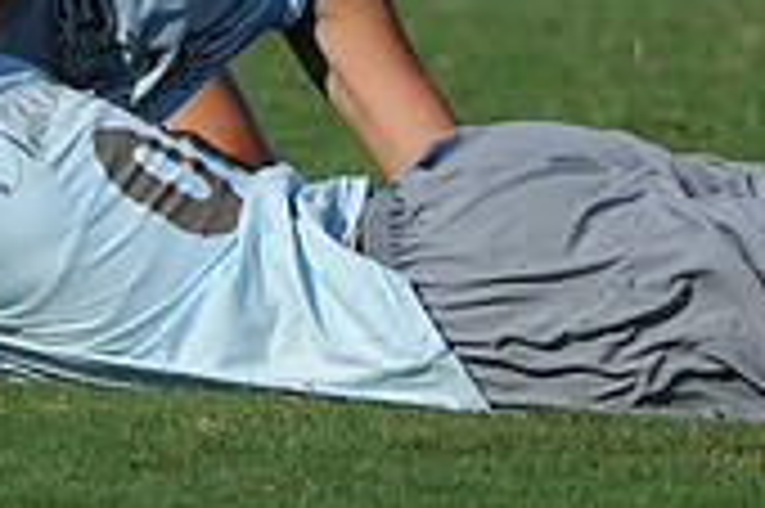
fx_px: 31419
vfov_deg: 0.9
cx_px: 32
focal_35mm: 1480
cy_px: -13
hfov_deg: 1.4
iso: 400
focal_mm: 290
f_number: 4
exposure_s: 1/5000
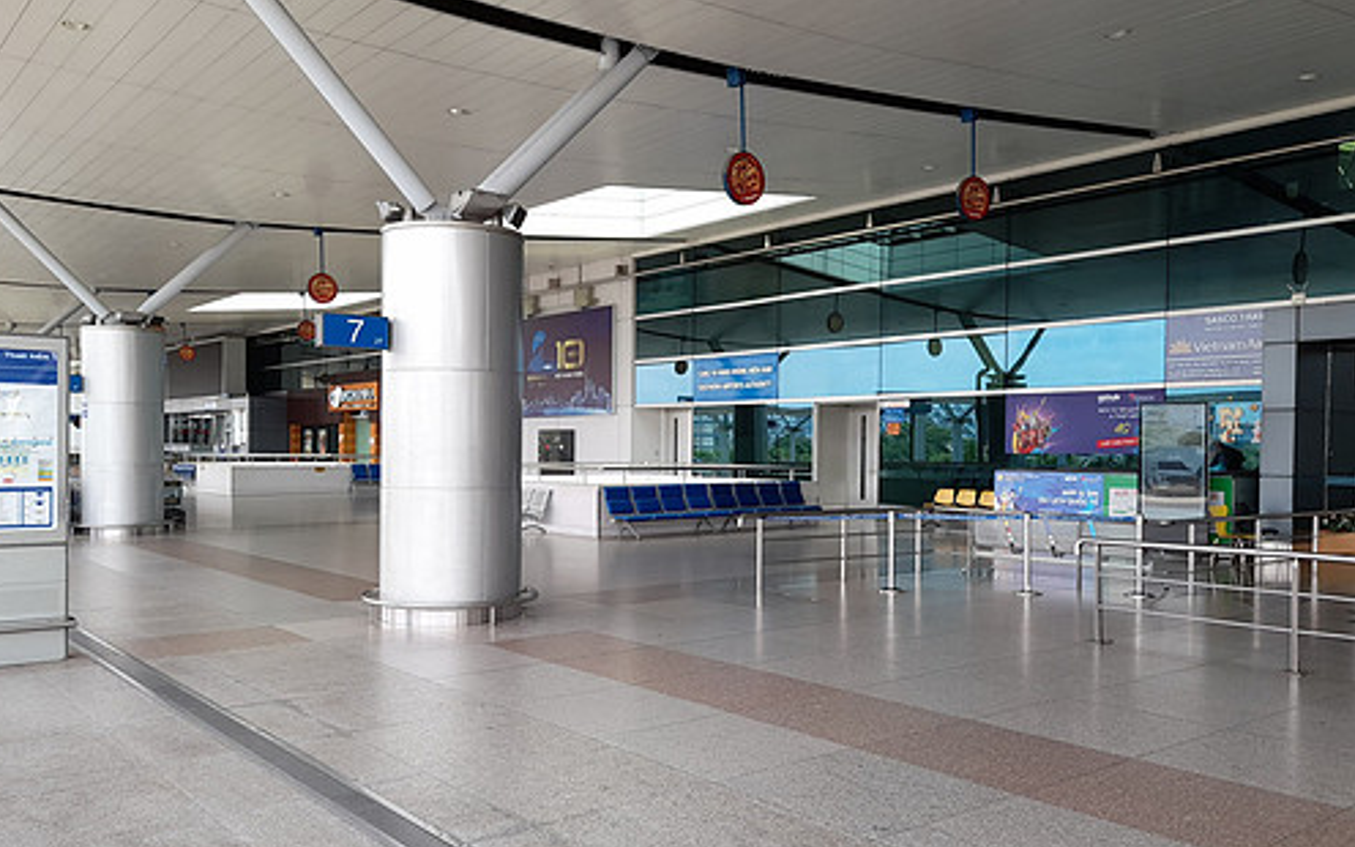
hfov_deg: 61.2
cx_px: 708
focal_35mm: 31
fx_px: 1145
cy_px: 463
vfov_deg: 40.6
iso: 20
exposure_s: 1/100
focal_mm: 4.6
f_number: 2
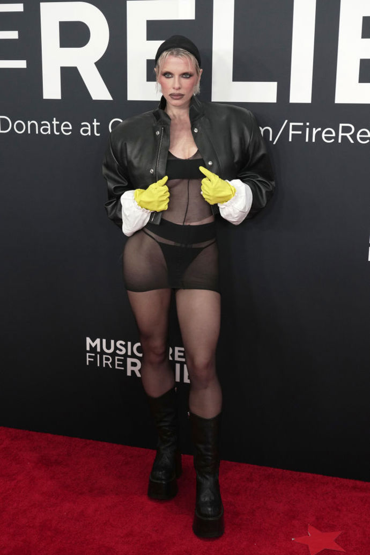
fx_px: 755
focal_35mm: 49
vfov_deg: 40.3
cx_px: 185
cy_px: 278
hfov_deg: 27.5
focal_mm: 49
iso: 2000
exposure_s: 1/320
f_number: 6.3
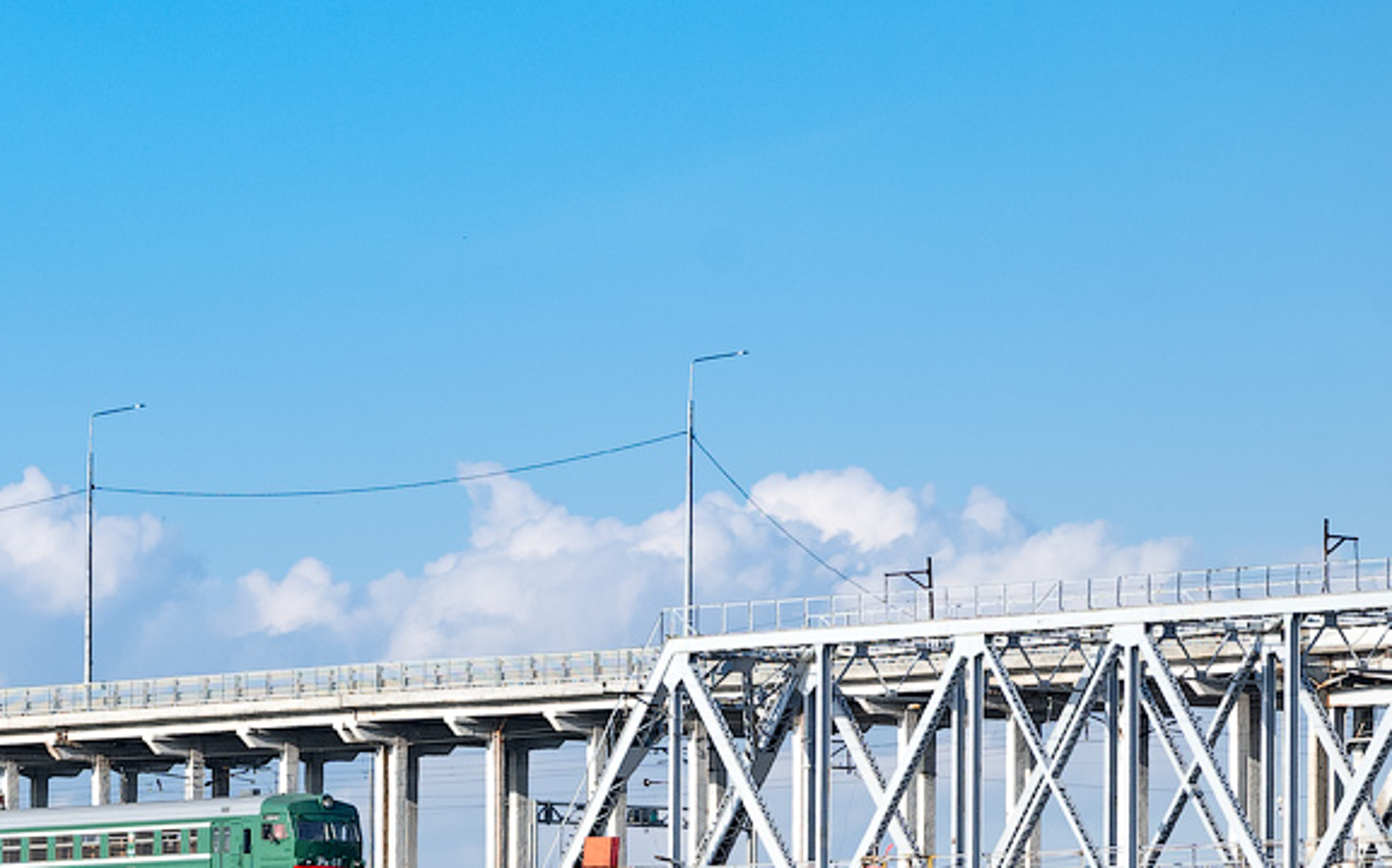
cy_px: 1062
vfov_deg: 3.9
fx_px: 12854
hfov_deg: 6.2
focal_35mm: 339
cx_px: 0
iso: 200
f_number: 6.3
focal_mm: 137
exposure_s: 1/800
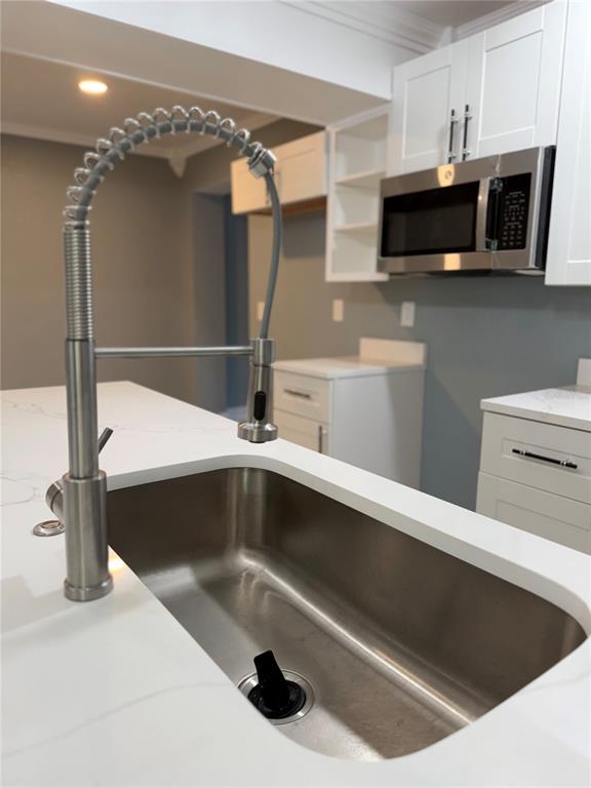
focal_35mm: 24
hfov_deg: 56.8
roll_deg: -0.1
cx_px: 296
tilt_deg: -10.5
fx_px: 546
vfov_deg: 71.6
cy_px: 394
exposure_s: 1/120
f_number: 1.78
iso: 200
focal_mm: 6.76
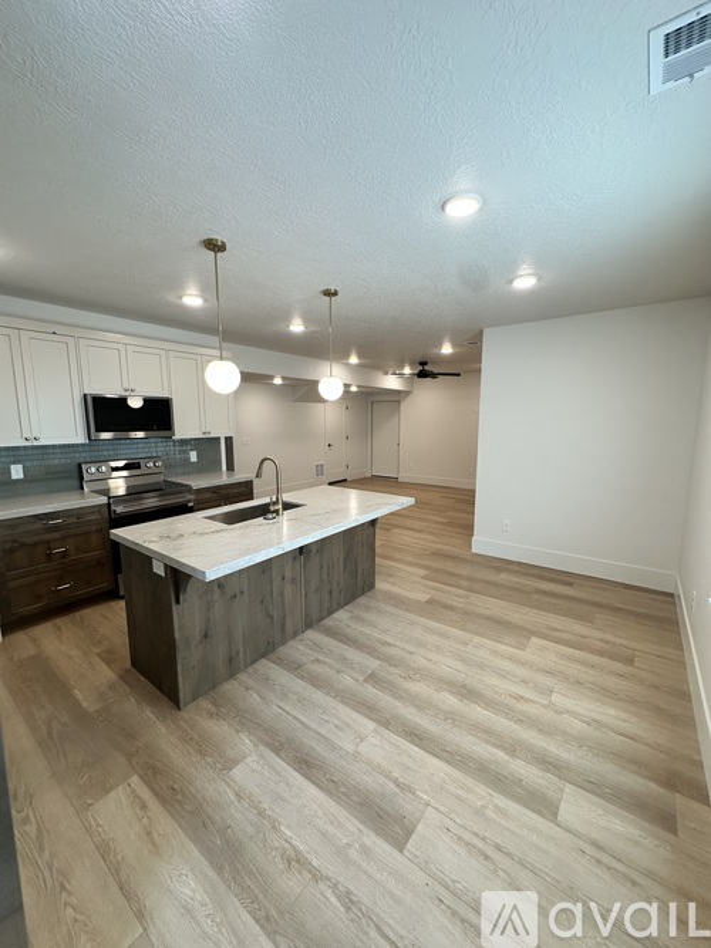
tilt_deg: -8.3
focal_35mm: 14
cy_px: 474
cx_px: 356
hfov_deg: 85.7
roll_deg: -0.2
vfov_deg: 102.1
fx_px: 384
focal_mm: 2.22
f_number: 2.2
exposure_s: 1/120
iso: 160
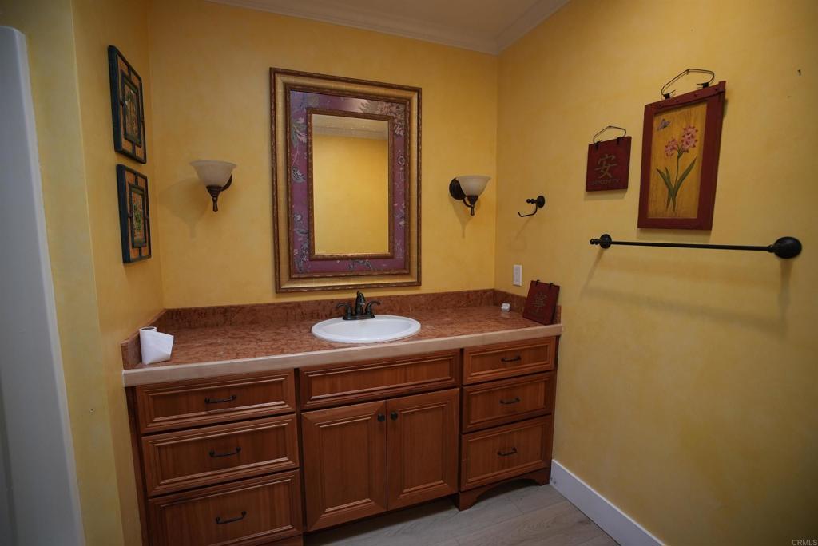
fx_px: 364
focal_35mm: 16
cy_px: 273
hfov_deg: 96.7
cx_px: 409
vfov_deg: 73.8
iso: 1250
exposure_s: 1/160
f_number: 3.5
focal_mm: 16
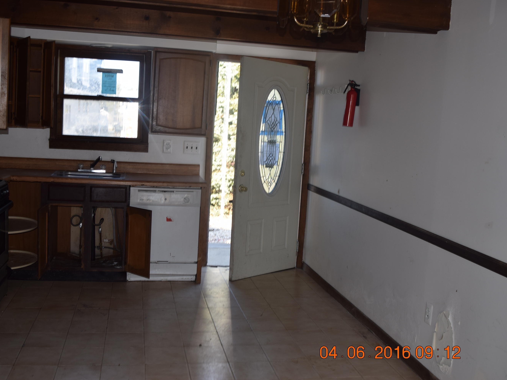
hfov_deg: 47.8
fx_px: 571
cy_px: 190
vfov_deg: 36.8
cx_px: 229
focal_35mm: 39
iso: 180
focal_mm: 24
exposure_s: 1/125
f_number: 5.6
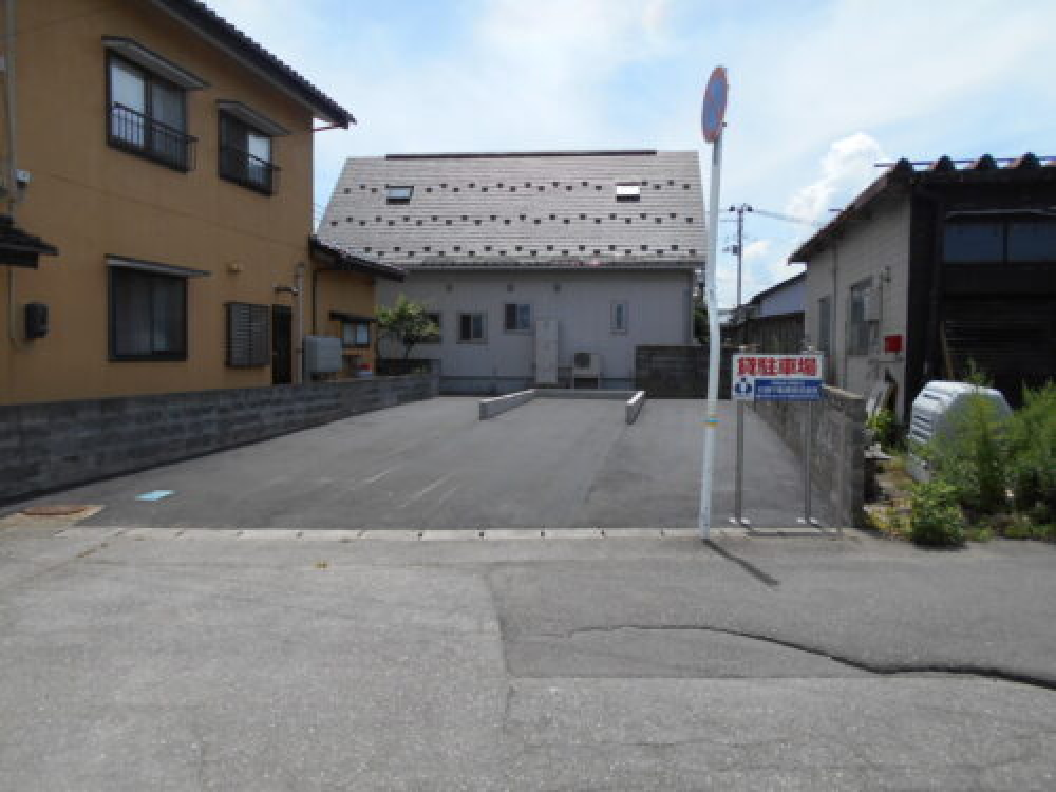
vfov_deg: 53.1
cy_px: 396
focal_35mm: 26
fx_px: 793
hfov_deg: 67.3
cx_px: 528
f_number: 3.2
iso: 80
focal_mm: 4.6
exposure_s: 1/1000
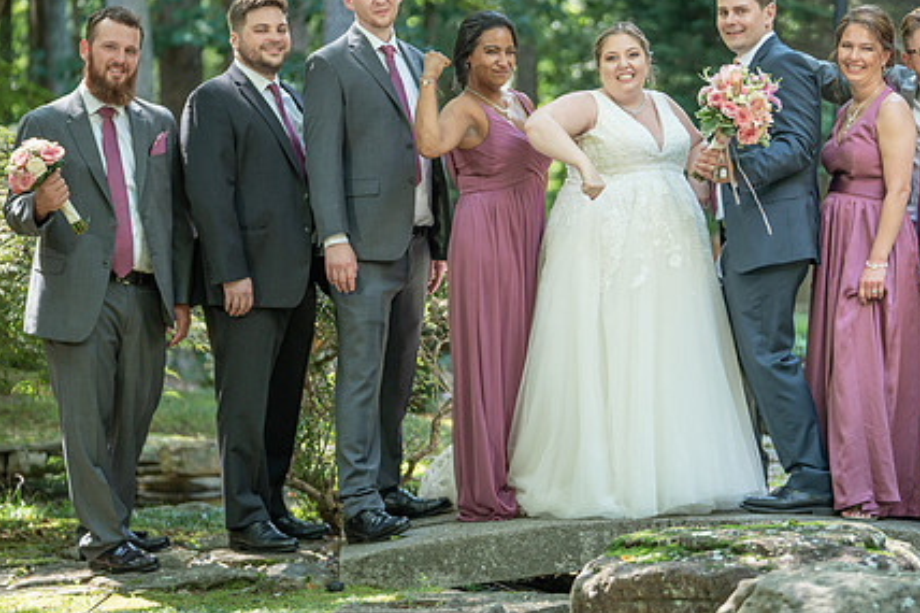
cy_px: 229
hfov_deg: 15.1
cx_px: 605
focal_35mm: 136
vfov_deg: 10.1
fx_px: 3474
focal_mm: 97
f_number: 2.8
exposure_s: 1/200
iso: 200
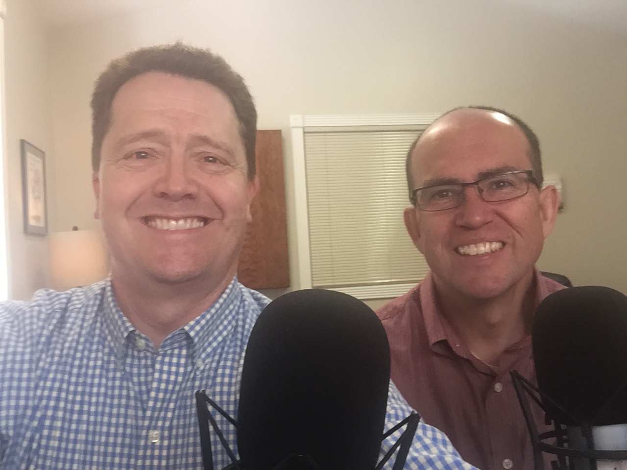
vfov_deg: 45.4
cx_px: 314
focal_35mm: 31
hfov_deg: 58.4
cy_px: 235
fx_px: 562
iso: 100
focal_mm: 2.65
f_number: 2.2
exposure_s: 1/30
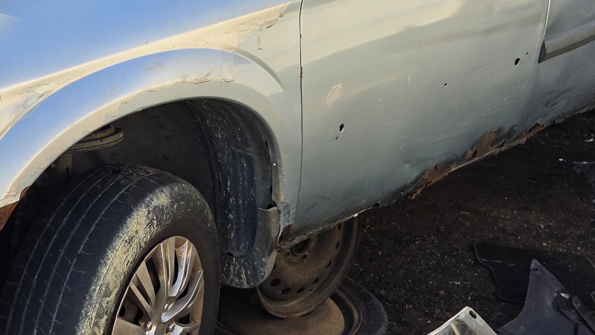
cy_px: 73
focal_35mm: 63
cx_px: 103
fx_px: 994
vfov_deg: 19.0
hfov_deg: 32.3
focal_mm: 5.4
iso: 80
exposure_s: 1/2497
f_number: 1.8
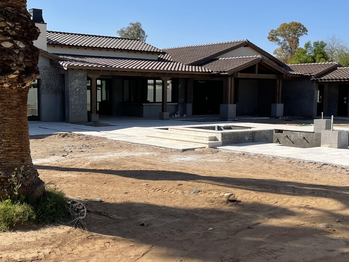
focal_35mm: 48
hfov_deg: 39.5
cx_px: 144
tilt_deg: -6.1
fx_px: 484
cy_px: 139
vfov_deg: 30.3
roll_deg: -0.4
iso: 32
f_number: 1.6
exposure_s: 1/3663
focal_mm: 5.1
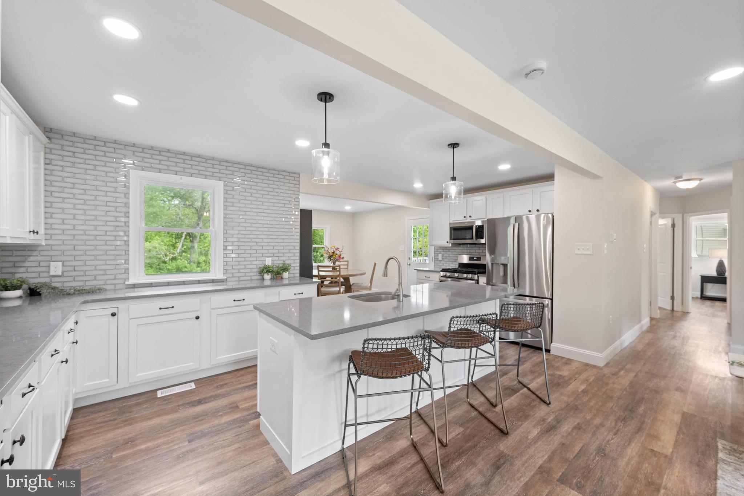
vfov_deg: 81.2
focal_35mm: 14
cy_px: 248
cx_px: 372
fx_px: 289
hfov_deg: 104.3
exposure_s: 1/40
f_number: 7.1
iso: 1250
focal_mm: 14
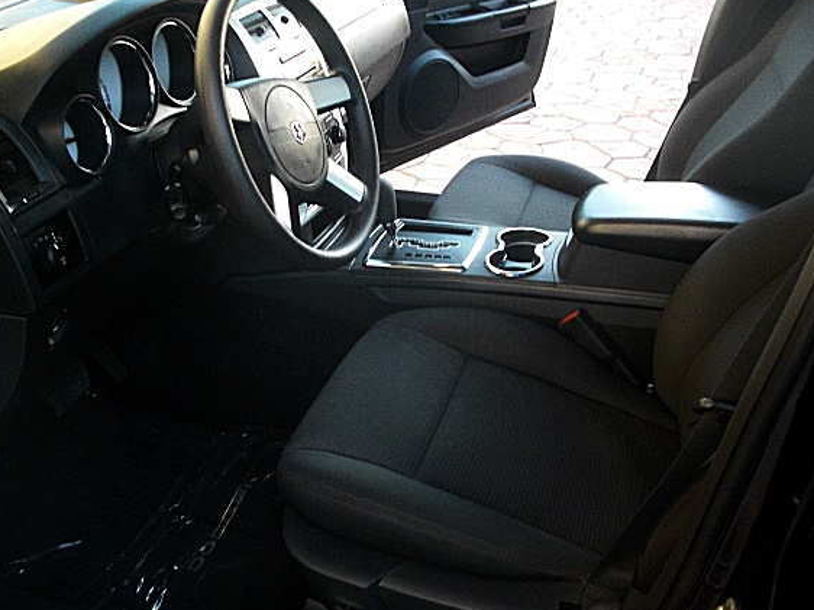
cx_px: 379
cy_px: 272
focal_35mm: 41
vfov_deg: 35.1
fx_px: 964
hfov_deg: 45.8
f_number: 2.8
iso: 400
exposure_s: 1/125
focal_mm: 6.3
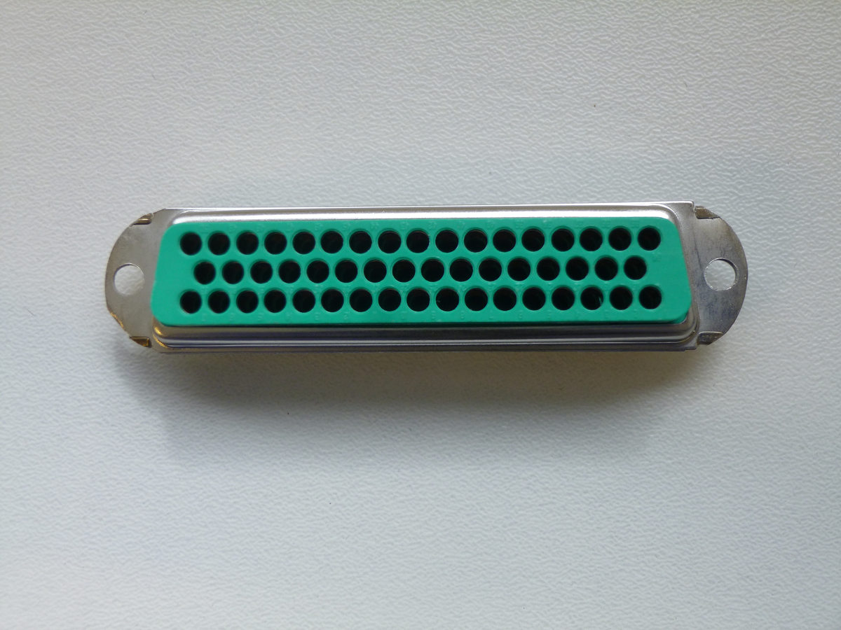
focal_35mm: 48
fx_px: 1166
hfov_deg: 39.7
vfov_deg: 30.3
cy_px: 315
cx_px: 420
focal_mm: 8.6
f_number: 4
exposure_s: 1/60
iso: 125
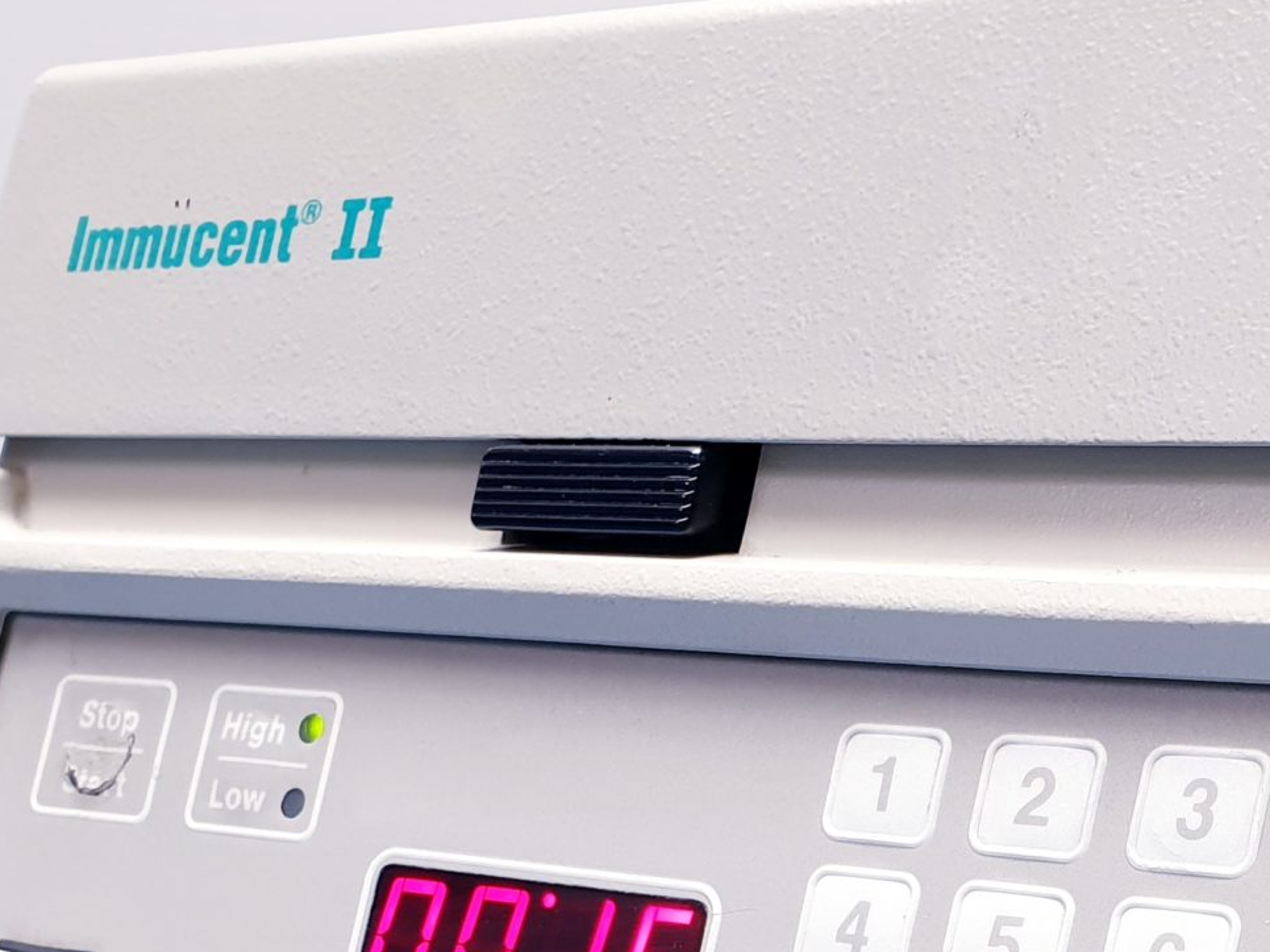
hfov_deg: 27.6
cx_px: 1007
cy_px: 1130
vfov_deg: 20.0
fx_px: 2531
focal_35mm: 69
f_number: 2.4
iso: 80
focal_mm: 4.3
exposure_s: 1/50
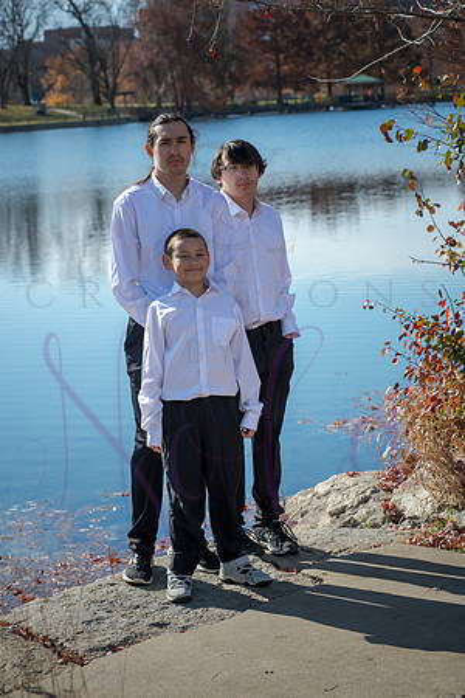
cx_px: 232
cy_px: 349
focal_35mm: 86
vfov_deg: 23.6
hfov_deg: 15.9
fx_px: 1666
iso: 400
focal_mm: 86
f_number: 6.3
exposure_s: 1/800
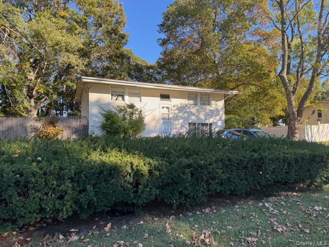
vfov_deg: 56.8
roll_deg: +1.2
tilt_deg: +5.1
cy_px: 124
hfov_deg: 71.6
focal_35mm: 24
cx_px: 164
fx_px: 228
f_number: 1.78
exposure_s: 1/678
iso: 80
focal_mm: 6.76
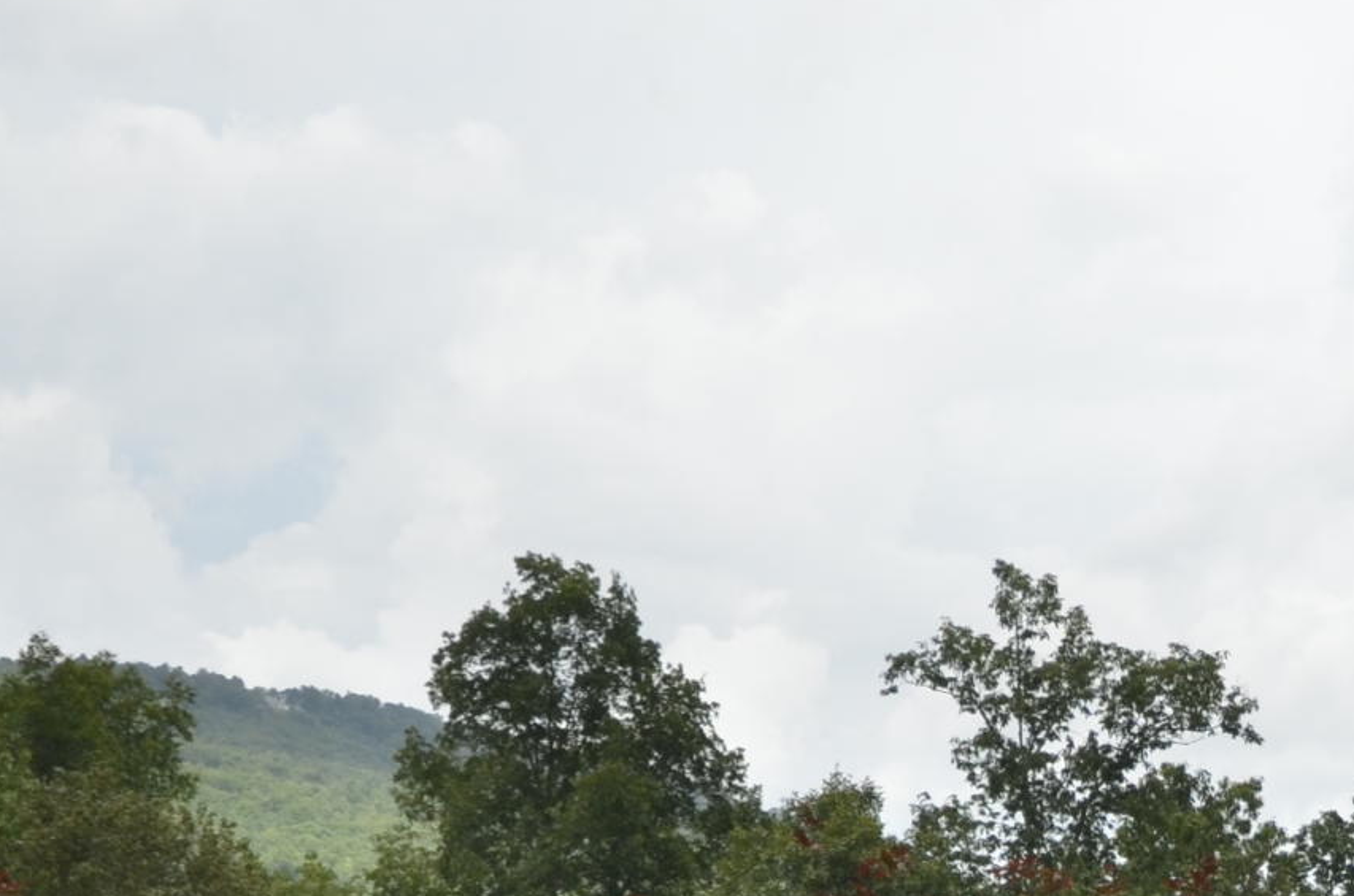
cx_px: 1333
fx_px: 3566
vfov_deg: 13.8
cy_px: 1171
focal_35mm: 95
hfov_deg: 20.8
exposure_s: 1/2000
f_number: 4
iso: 360
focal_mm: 18
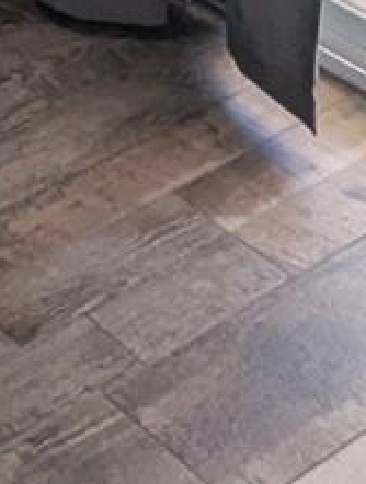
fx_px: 1235
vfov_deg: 13.3
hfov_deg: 10.6
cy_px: -785
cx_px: -781
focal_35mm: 88
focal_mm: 1.95
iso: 92
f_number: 2.2
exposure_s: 1/120
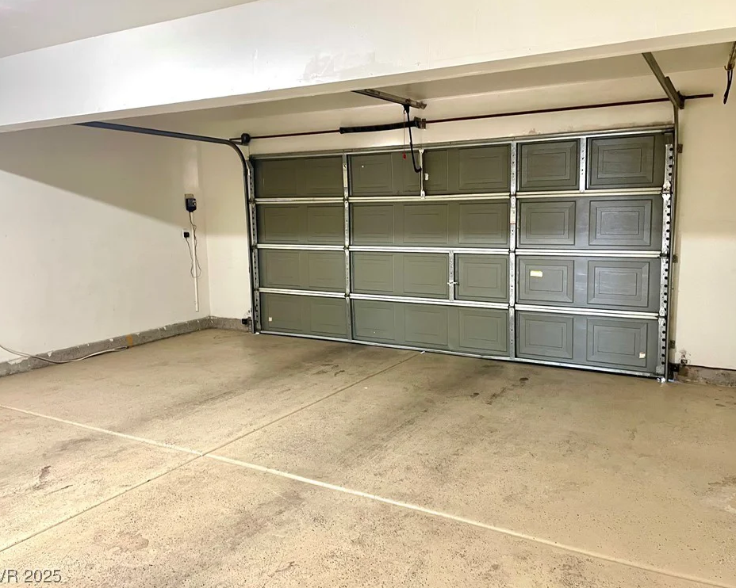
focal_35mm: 28
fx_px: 610
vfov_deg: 51.5
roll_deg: +1.3
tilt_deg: -7.0
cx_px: 386
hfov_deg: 62.2
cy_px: 288
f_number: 1.6
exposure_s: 1/60
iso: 160
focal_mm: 4.2
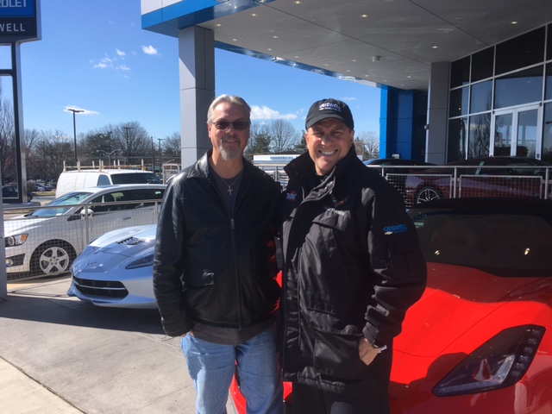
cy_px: 207
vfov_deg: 48.2
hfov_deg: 61.7
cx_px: 276
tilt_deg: -4.3
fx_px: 462
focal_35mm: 29
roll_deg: -0.7
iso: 25
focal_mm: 4.15
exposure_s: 1/1304
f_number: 2.2
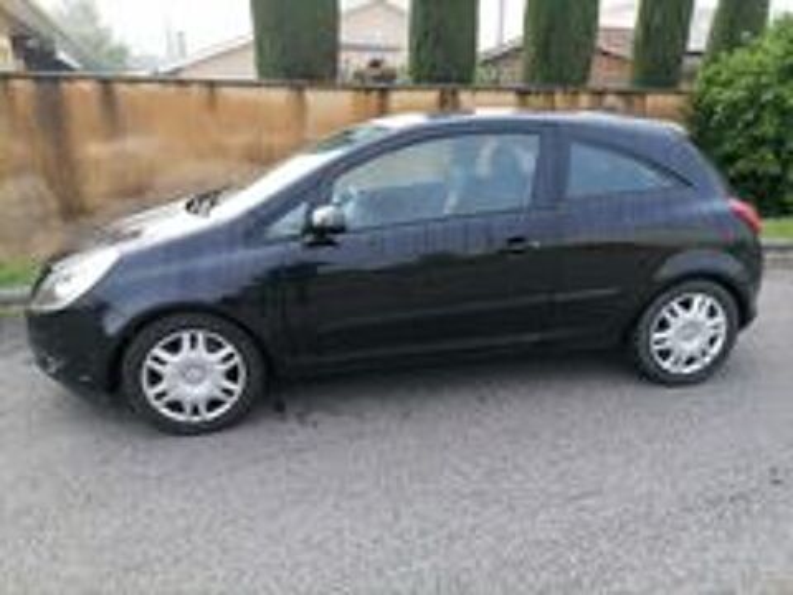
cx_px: 396
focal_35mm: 26
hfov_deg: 67.3
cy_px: 298
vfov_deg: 53.1
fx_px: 596
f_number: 1.8
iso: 50
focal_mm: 5.4
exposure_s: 1/309
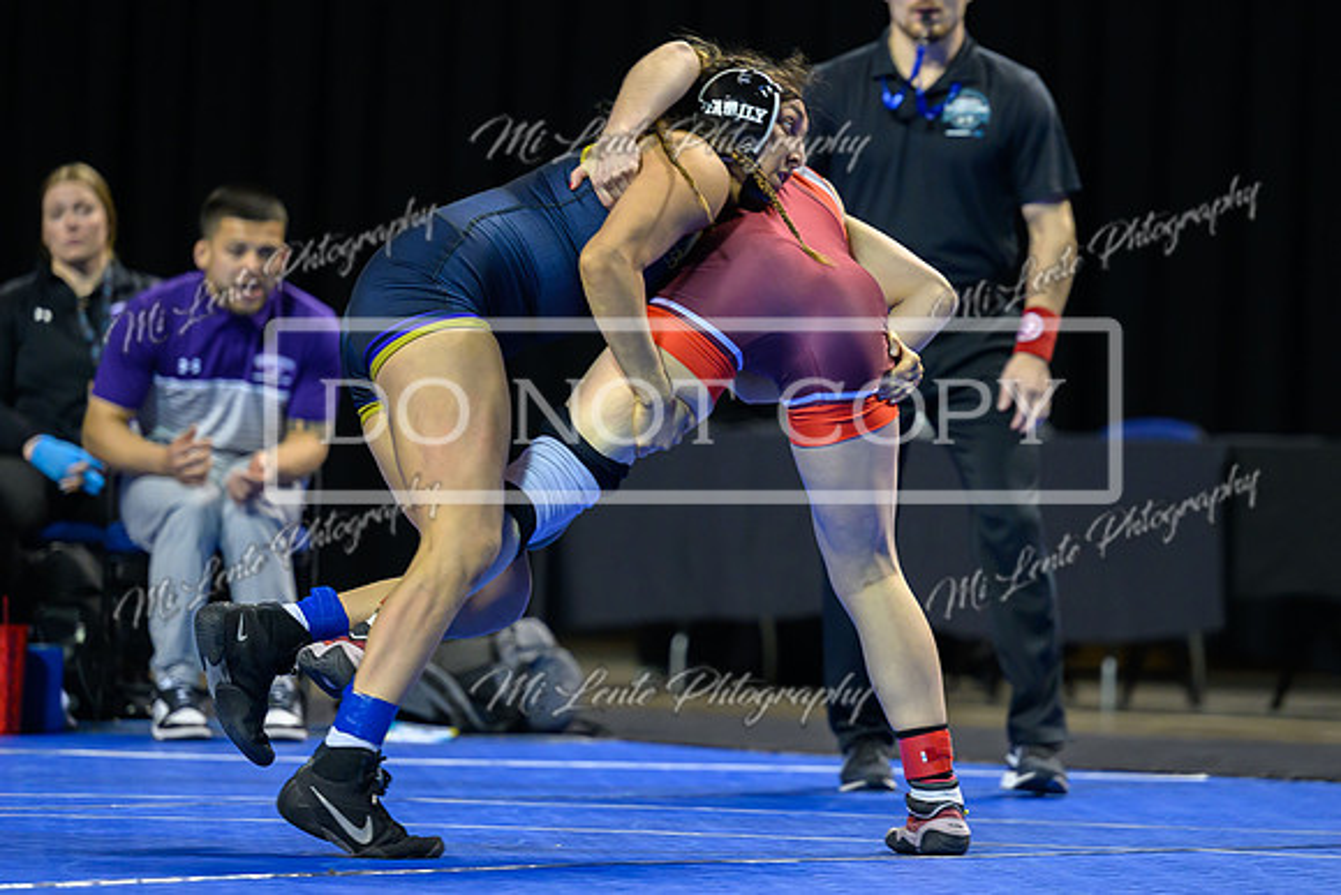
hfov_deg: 9.1
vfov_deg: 6.1
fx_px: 8400
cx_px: 707
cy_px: 366
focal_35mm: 225
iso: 2500
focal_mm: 160
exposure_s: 1/800
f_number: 2.8
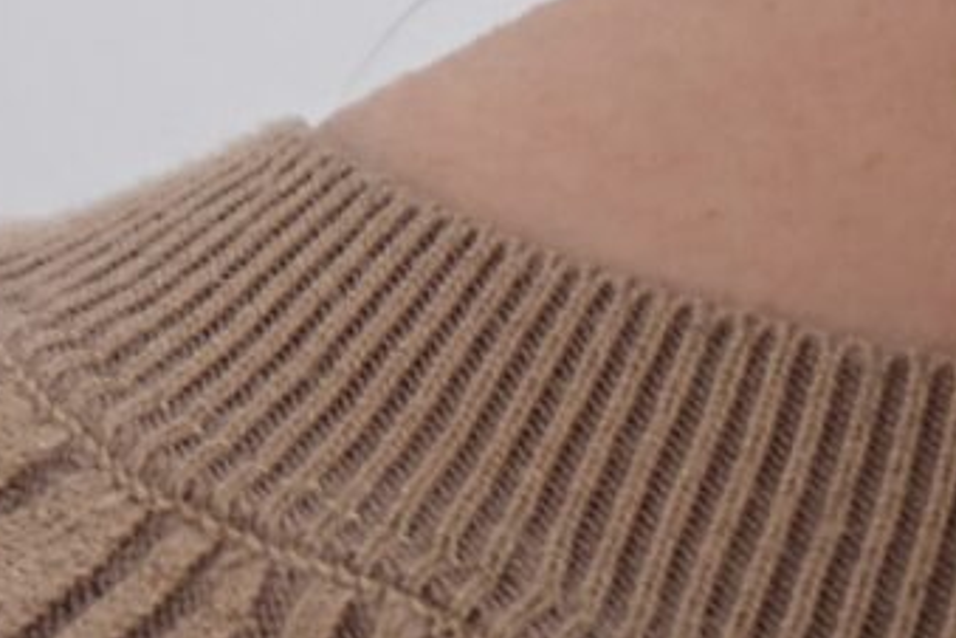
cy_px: -1232
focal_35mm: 283
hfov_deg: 7.2
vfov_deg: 4.7
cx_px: 1447
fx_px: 7509
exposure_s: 1/6
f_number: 4.2
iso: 200
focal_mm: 25
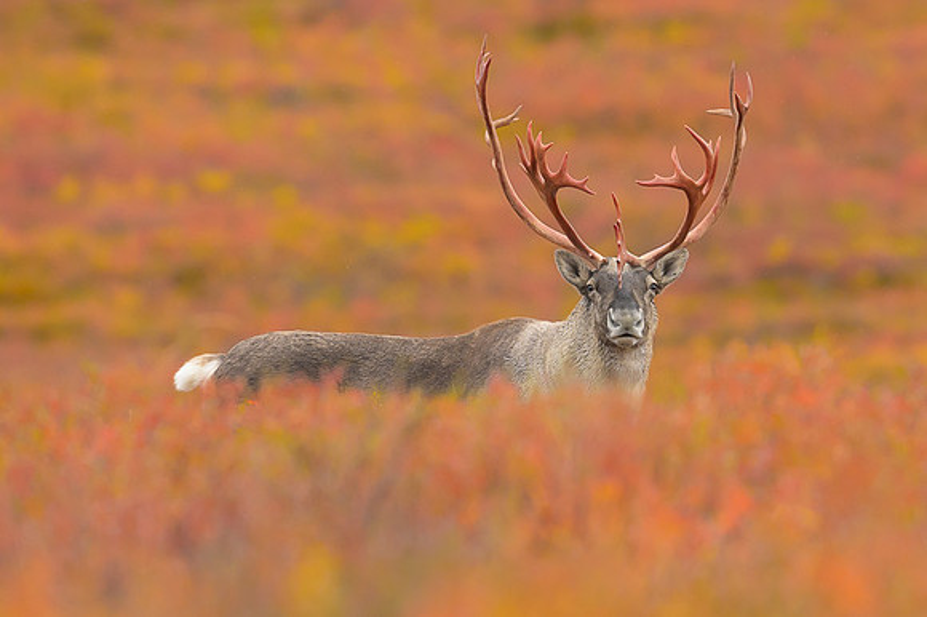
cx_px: 599
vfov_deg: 1.7
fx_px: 21359
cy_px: 255
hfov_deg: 2.5
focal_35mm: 830
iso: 1600
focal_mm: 560
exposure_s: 1/1000
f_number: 5.6
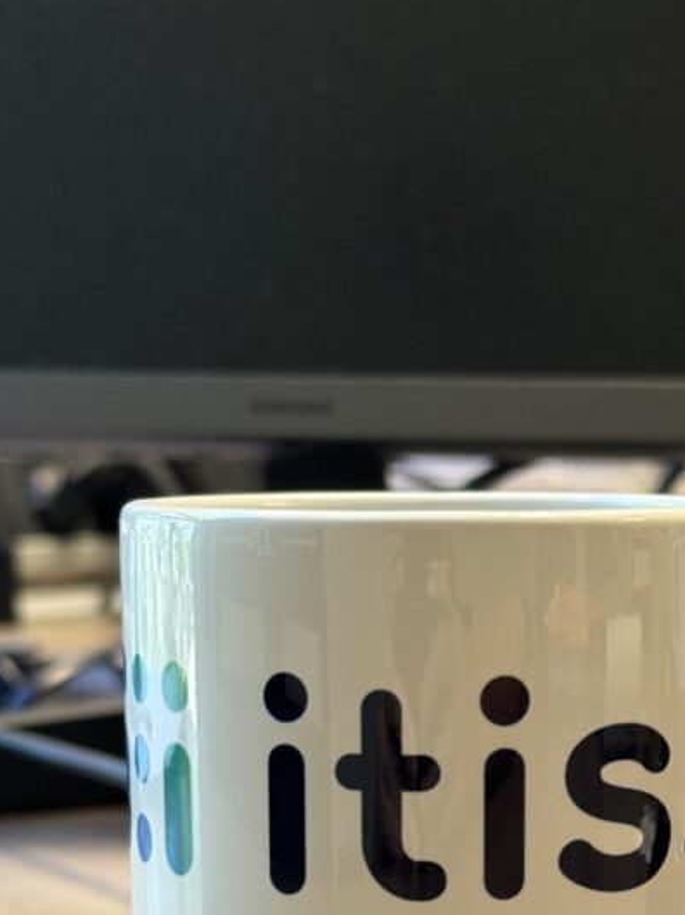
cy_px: 820
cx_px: 465
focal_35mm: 93
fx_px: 2457
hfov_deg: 15.8
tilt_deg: -8.8
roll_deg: -0.4
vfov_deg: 20.7
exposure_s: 1/50
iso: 160
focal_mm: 6.76
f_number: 1.78
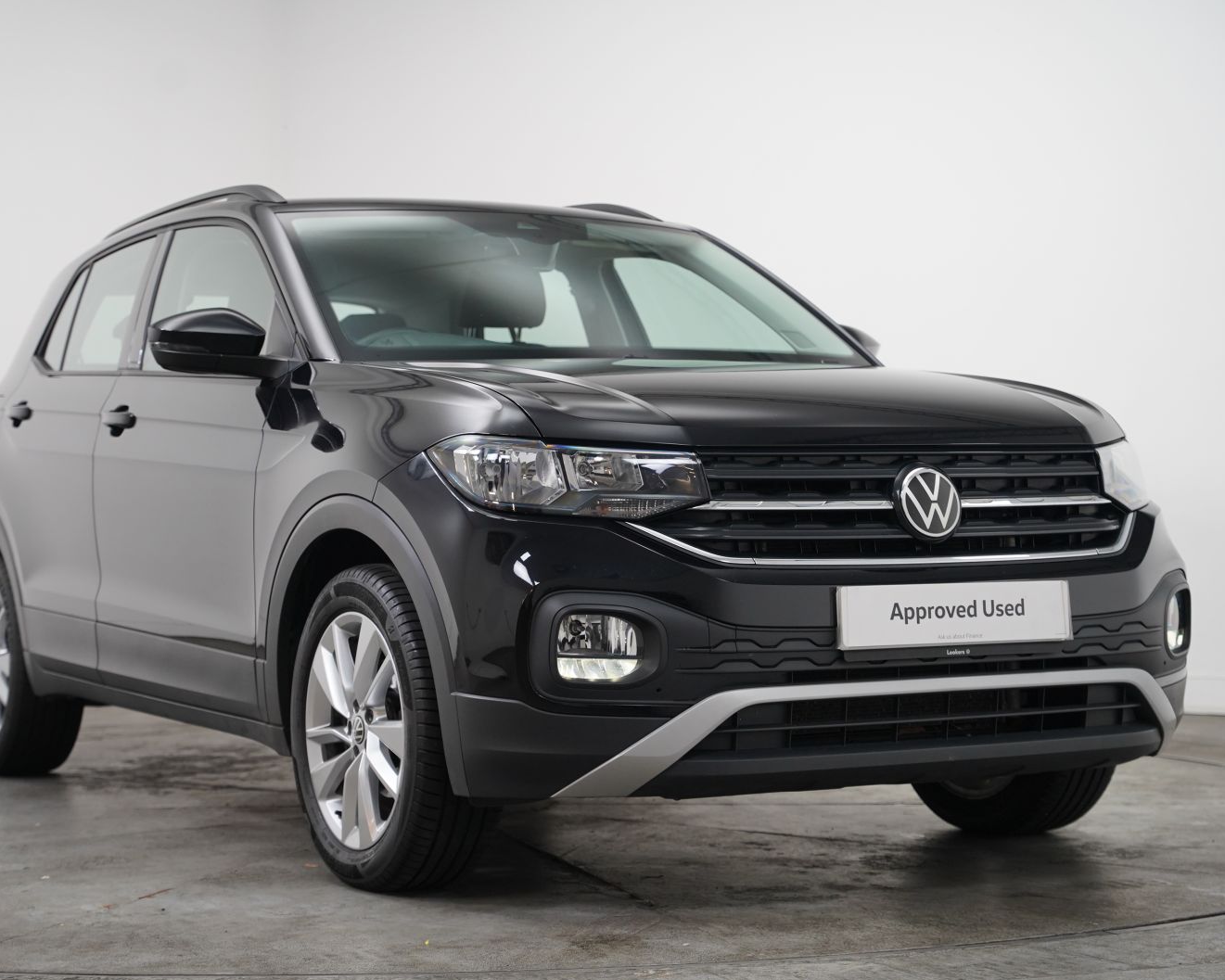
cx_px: 562
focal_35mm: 68
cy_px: 492
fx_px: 2454
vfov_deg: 22.6
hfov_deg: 28.0
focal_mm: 59.6
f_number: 4
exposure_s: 1/160
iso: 1600
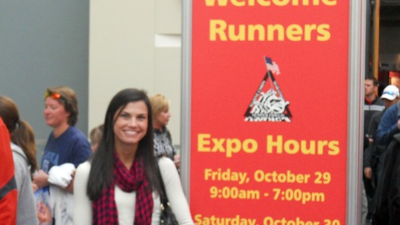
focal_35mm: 69
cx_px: 200
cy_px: 128
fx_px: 732
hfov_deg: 30.6
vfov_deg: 17.5
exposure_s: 1/160
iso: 400
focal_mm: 11.2
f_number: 4
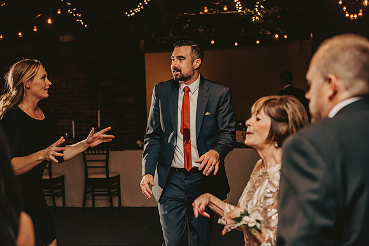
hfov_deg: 30.5
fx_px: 677
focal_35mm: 66
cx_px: 184
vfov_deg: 20.6
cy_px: 123
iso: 2000
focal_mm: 66
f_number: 3.2
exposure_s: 1/200
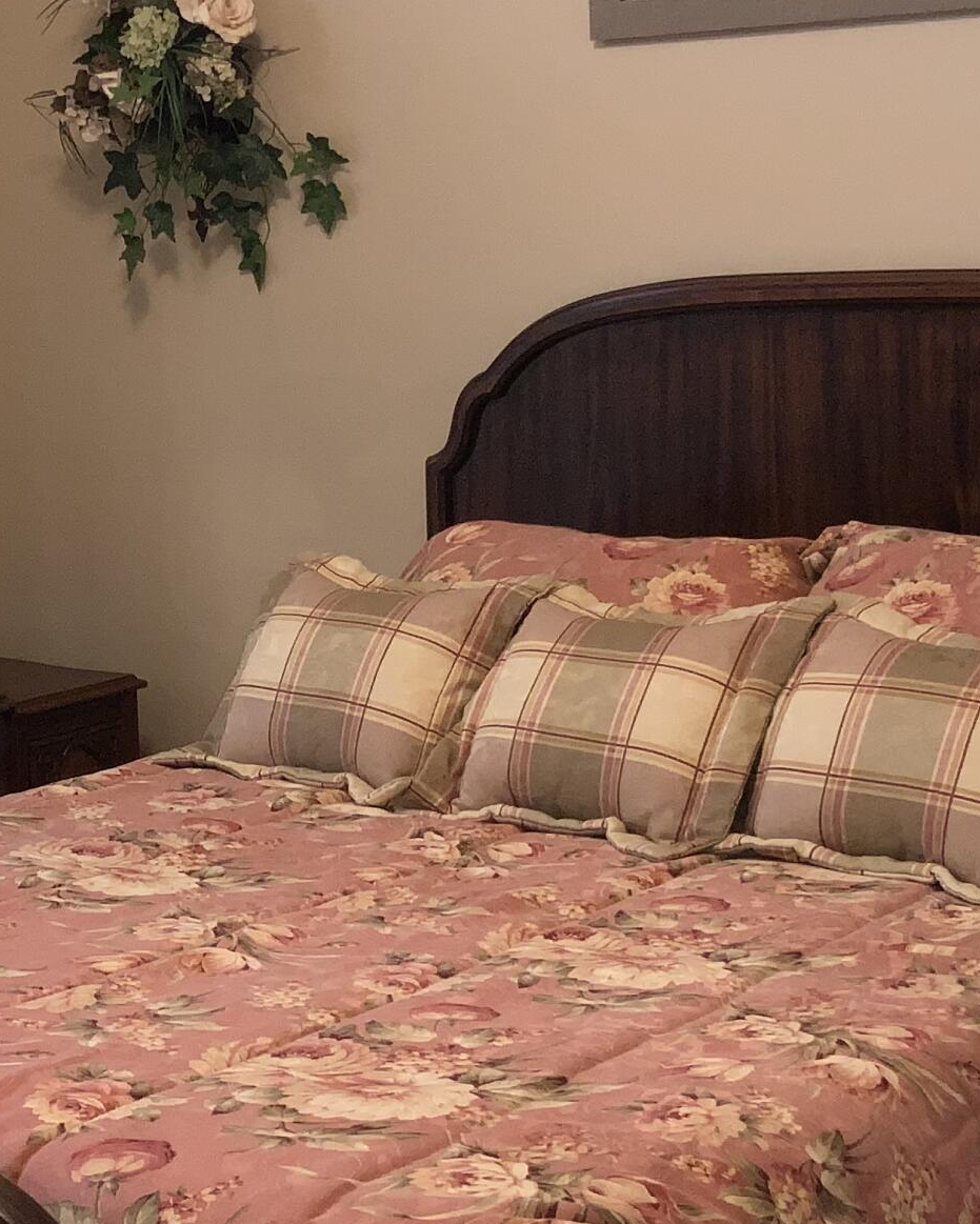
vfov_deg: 26.0
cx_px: 204
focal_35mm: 73
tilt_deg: -7.3
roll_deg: +1.4
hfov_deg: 20.8
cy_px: 569
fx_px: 2646
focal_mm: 3
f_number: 1.8
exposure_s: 1/60
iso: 20
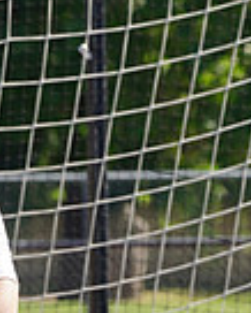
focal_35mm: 822
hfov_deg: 1.9
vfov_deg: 2.3
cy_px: 520
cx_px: -106
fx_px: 7624
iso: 200
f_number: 11
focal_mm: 206
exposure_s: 1/250
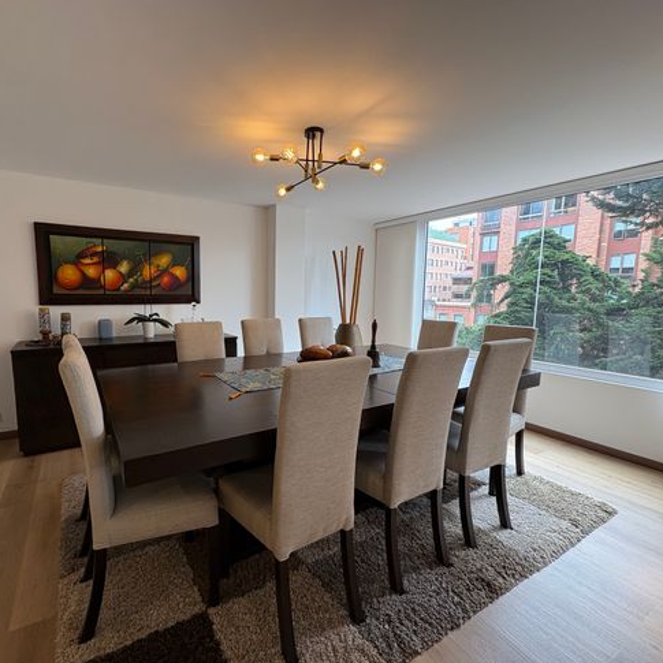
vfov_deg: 84.0
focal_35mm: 17
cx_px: 286
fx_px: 368
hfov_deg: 83.5
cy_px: 336
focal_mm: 2.22
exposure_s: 1/120
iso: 64
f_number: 2.2
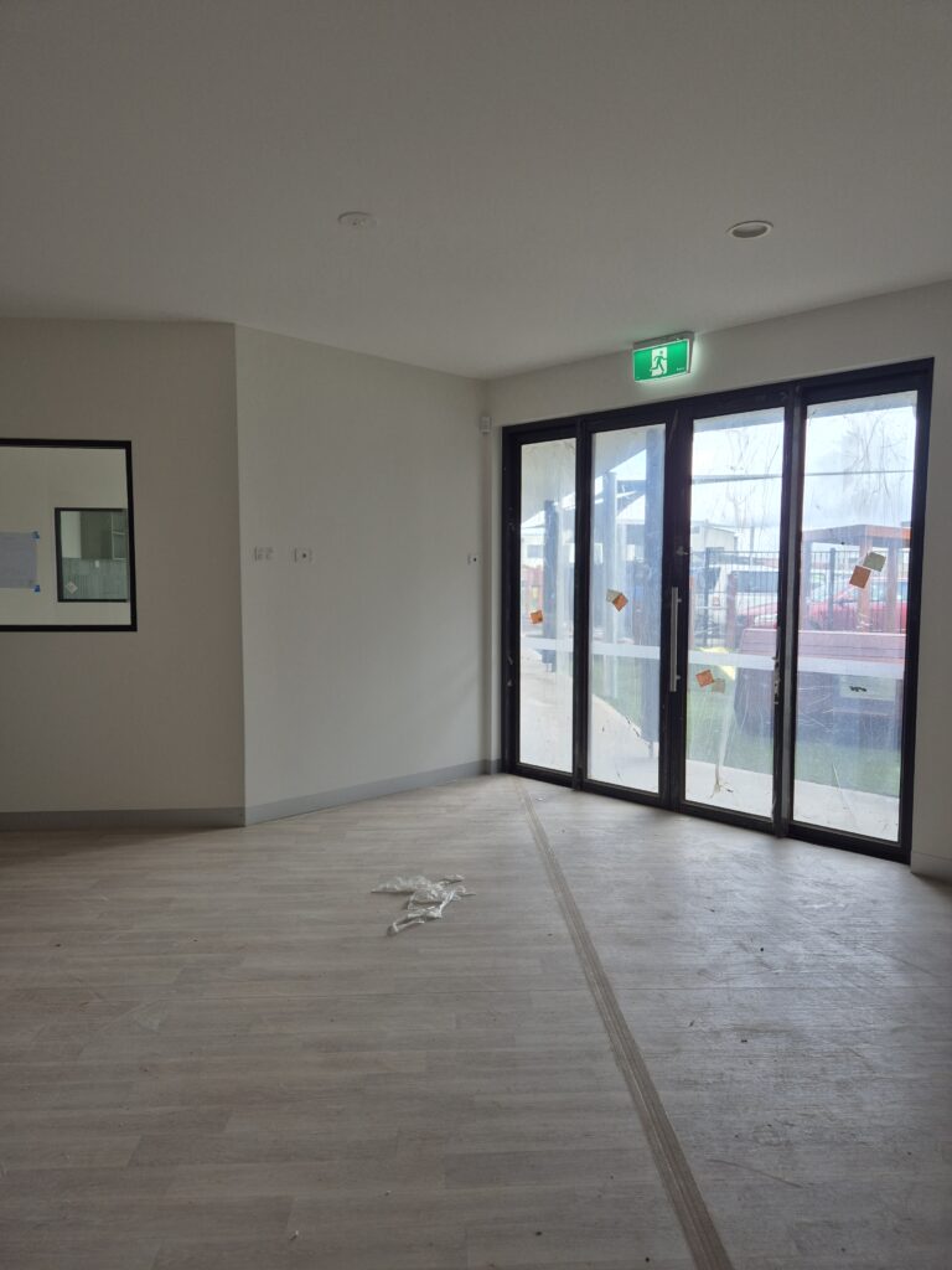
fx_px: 843
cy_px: 635
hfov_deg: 58.9
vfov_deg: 73.9
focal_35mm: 23
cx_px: 476
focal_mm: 5.4
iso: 40
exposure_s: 1/180
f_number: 1.8
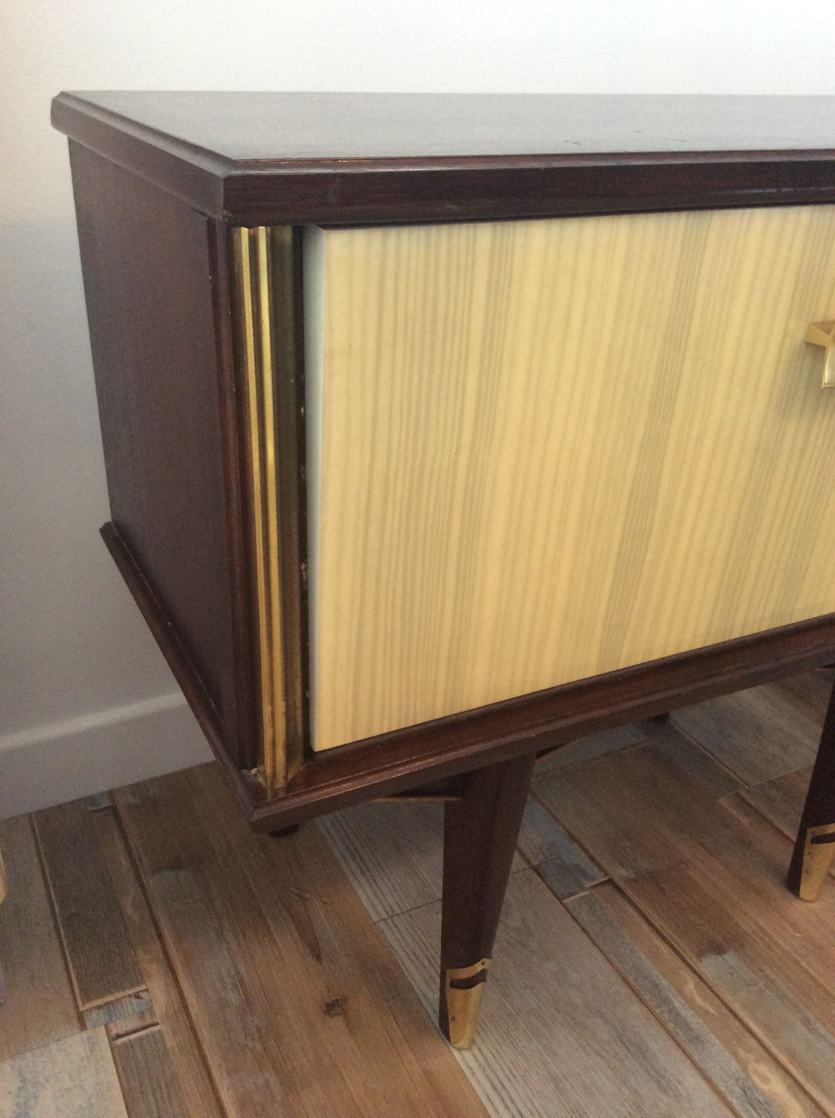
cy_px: 559
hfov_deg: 44.1
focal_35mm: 32
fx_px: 1032
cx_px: 418
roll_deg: -1.7
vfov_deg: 56.9
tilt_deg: -27.7
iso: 200
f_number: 2.4
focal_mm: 3.3
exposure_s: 1/25
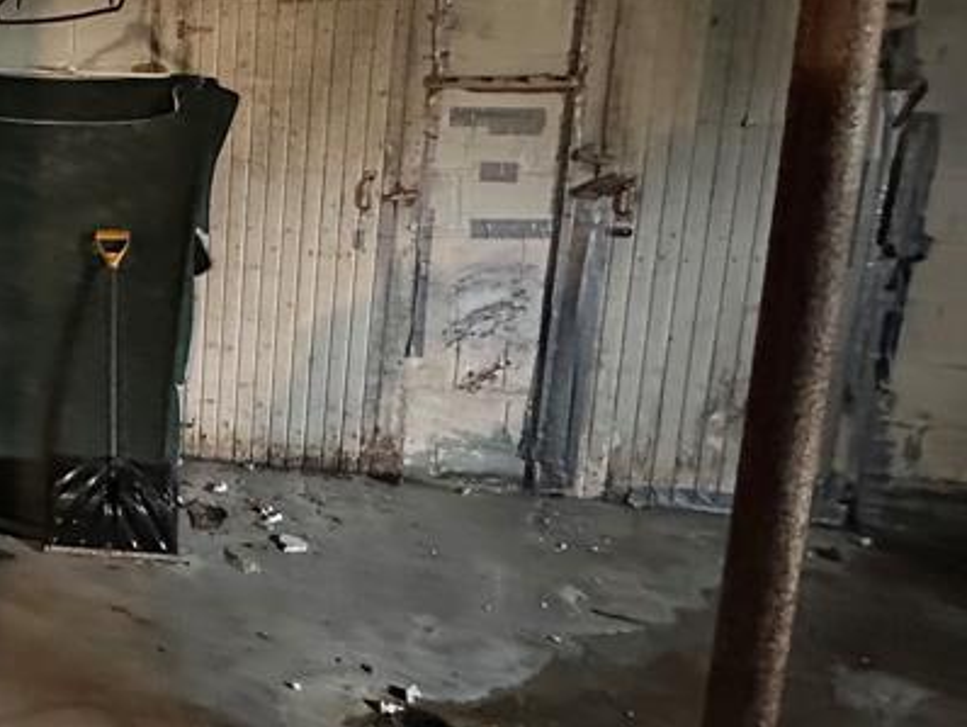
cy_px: 263
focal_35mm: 36
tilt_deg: -9.9
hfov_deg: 40.9
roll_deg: +1.1
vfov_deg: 39.4
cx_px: -102
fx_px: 1006
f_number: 2.2
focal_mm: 2.22
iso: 1250
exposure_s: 1/30
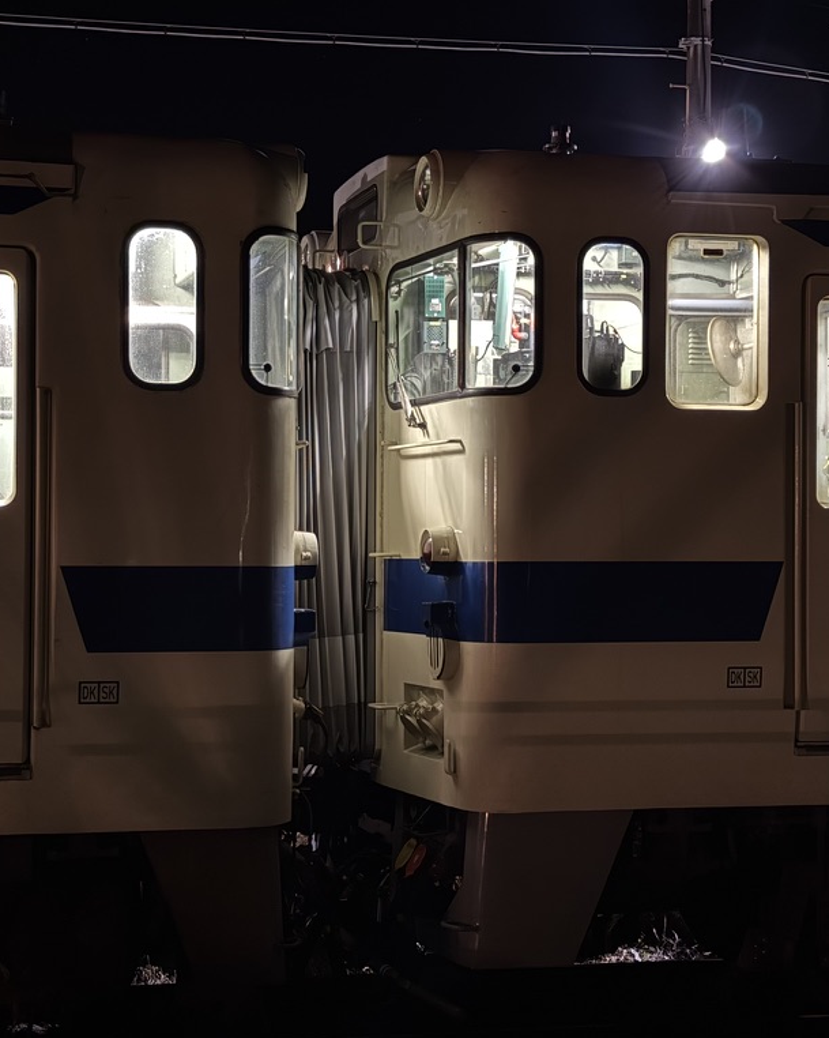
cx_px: 325
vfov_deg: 30.0
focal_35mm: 63
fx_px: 1933
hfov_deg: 24.2
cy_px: 520
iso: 320
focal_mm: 6.76
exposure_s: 1/4
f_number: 1.78
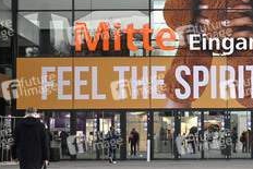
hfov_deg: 10.2
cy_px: 60
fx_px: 1406
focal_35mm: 200
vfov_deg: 6.9
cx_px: 219
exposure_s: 1/500
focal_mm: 103
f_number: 2.8
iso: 250
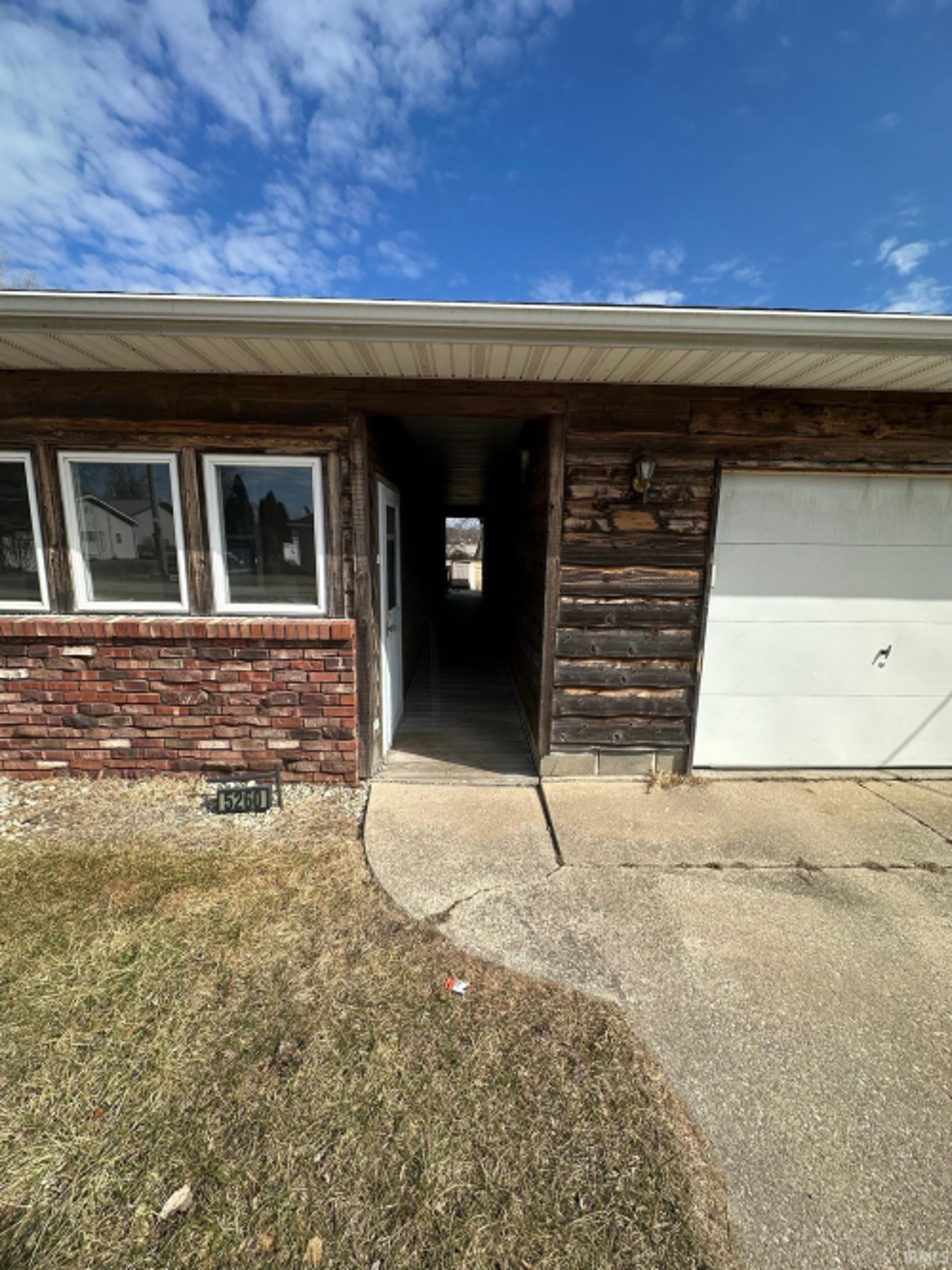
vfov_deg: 102.1
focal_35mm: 14
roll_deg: -0.7
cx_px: 476
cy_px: 635
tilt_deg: -7.9
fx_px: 514
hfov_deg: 85.7
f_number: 2.2
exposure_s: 1/1531
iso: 40
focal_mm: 2.22
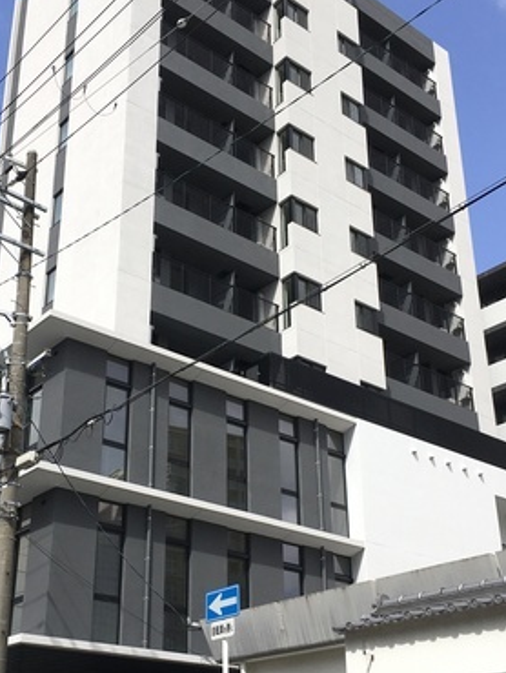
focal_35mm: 47
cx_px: 202
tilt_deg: +24.9
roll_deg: -0.6
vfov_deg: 40.3
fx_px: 915
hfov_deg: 30.8
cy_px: 393
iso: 25
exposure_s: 1/1923
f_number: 2.2
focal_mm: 4.15
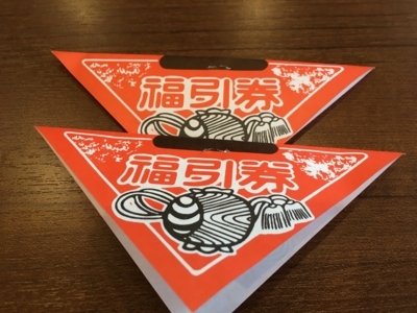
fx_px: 349
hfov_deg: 61.7
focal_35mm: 29
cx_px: 208
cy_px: 156
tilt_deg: -62.8
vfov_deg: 48.2
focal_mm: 4.15
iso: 50
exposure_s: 1/30
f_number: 2.2
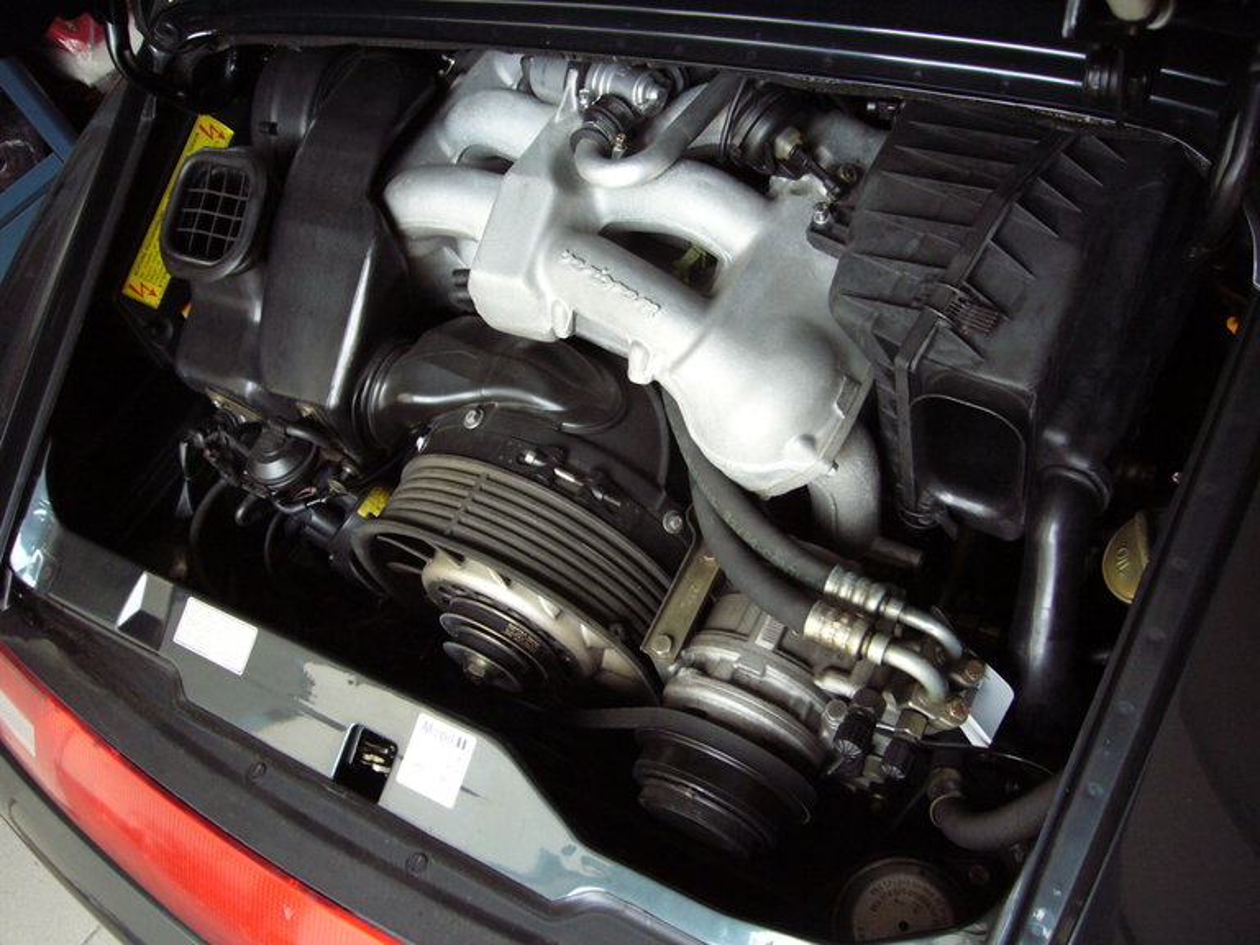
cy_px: 472
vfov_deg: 49.7
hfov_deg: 63.4
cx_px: 630
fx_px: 1019
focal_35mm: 28
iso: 200
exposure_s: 1/15
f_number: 2.8
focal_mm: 4.6
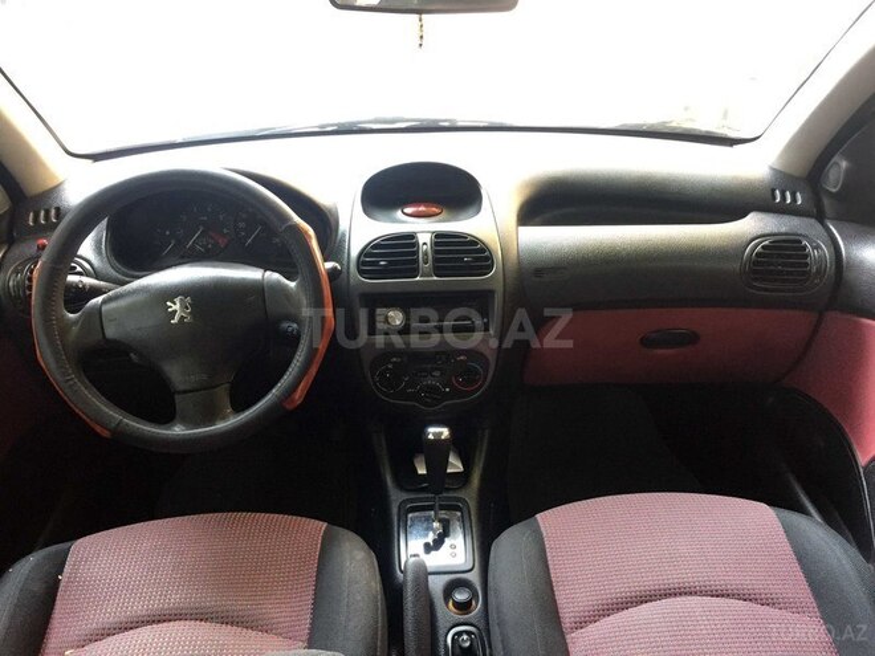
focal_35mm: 29
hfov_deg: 61.7
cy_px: 328
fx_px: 733
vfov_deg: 48.2
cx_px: 438
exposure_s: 1/33
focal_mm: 4.15
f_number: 2.2
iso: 64
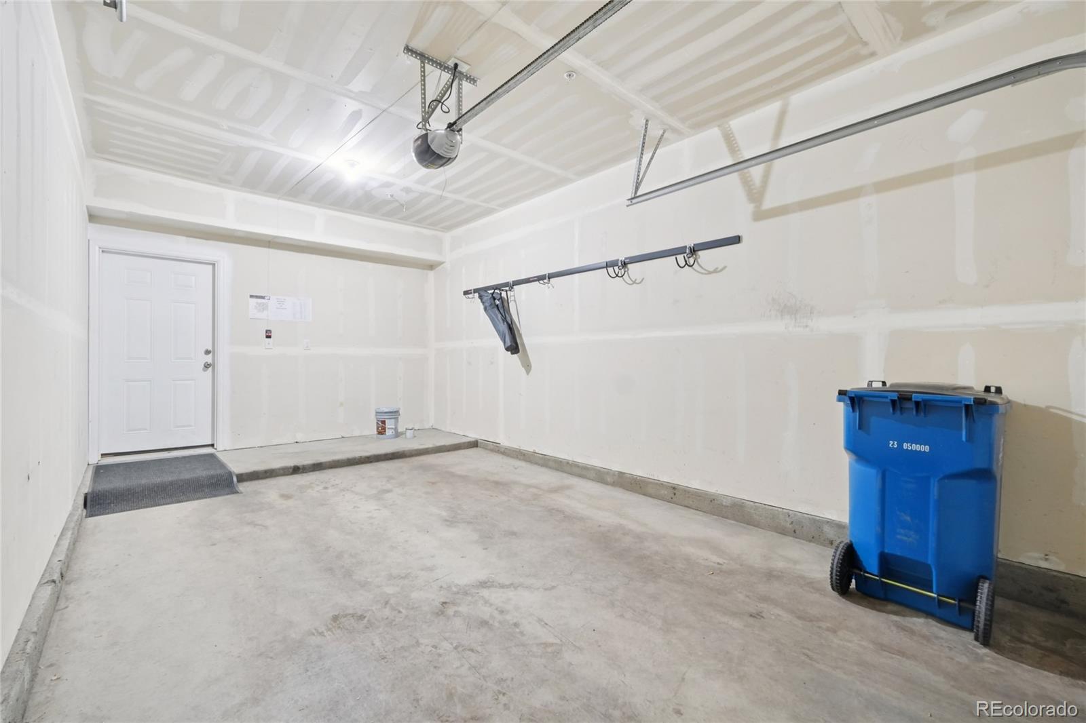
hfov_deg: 100.4
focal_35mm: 15
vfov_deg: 77.3
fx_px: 452
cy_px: 362
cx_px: 543
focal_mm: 10
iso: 800
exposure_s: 1
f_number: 8
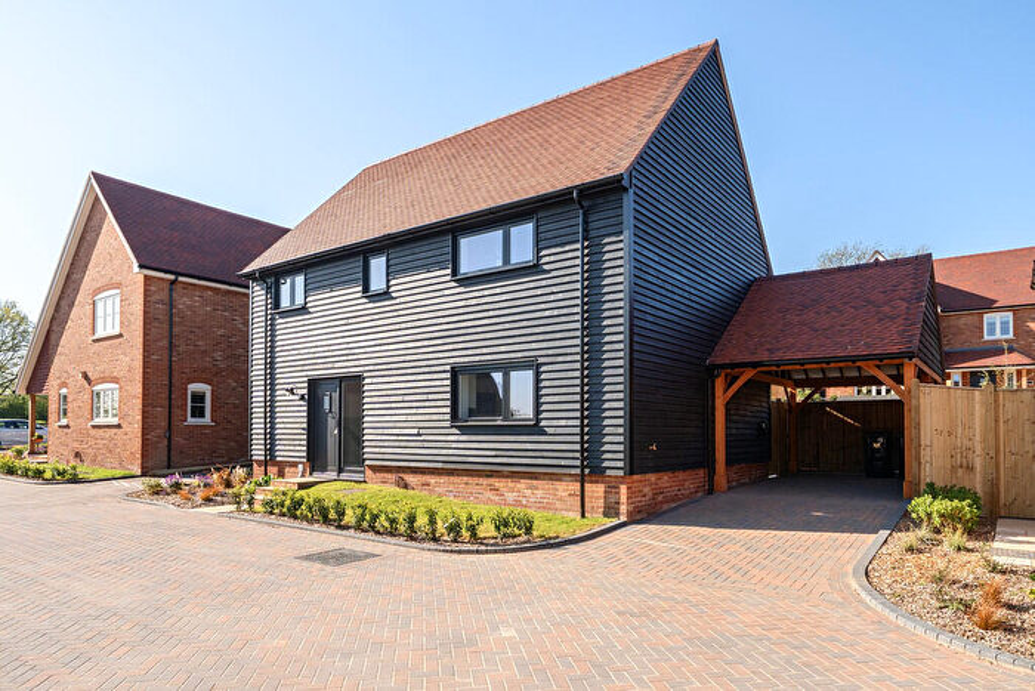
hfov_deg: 81.2
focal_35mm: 21
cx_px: 518
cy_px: 346
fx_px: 604
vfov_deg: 59.5
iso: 400
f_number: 8
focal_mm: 14
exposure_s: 1/400
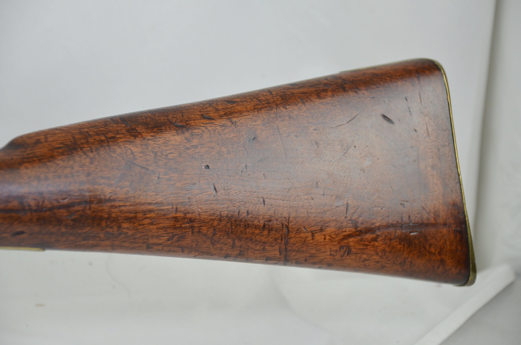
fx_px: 1733
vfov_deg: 11.4
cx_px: 260
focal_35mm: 120
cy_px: 172
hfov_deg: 17.1
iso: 800
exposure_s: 1/250
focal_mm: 80
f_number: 5.6
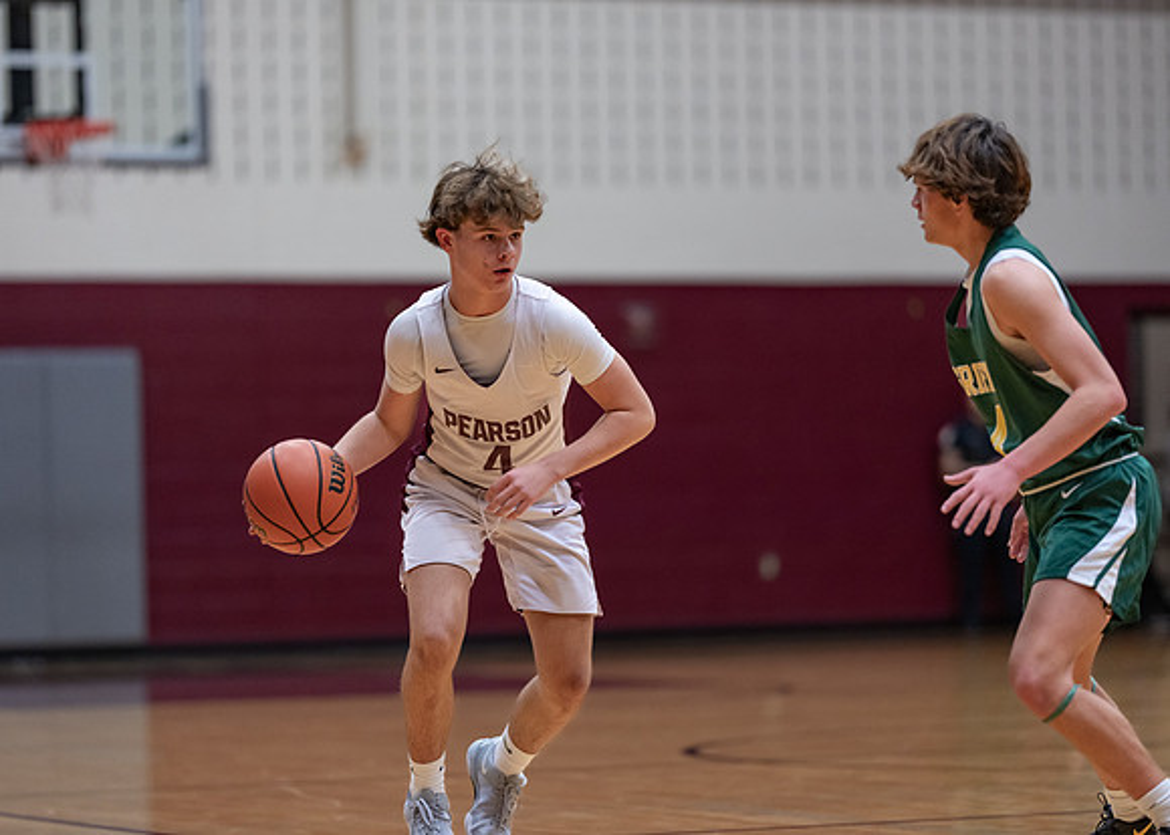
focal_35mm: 149
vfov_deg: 9.6
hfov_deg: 13.5
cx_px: 585
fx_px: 4952
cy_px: 418
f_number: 1.8
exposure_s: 1/1000
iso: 1250
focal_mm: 135
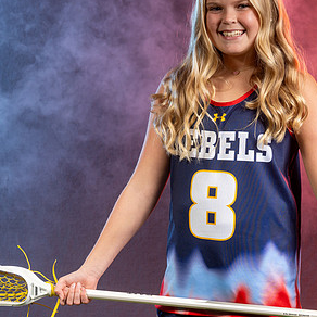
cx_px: 221
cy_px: 170
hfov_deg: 8.9
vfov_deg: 8.9
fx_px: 2031
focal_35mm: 196
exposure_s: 1/200
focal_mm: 97
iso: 64
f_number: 8
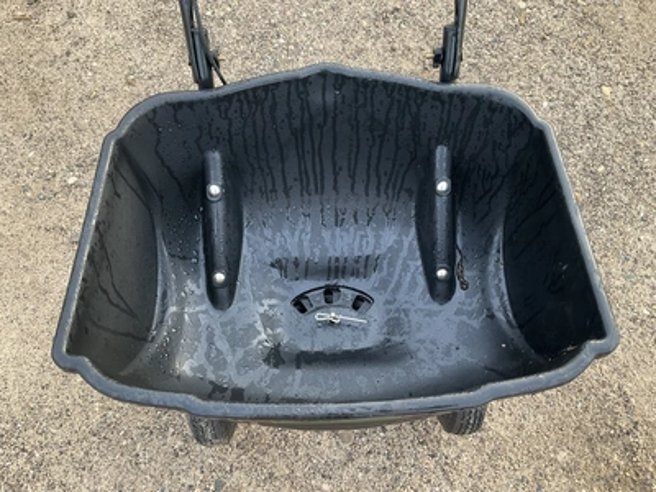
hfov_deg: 61.7
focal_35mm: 29
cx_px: 328
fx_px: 550
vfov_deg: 48.2
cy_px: 246
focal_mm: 3
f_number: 1.8
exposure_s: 1/60
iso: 100
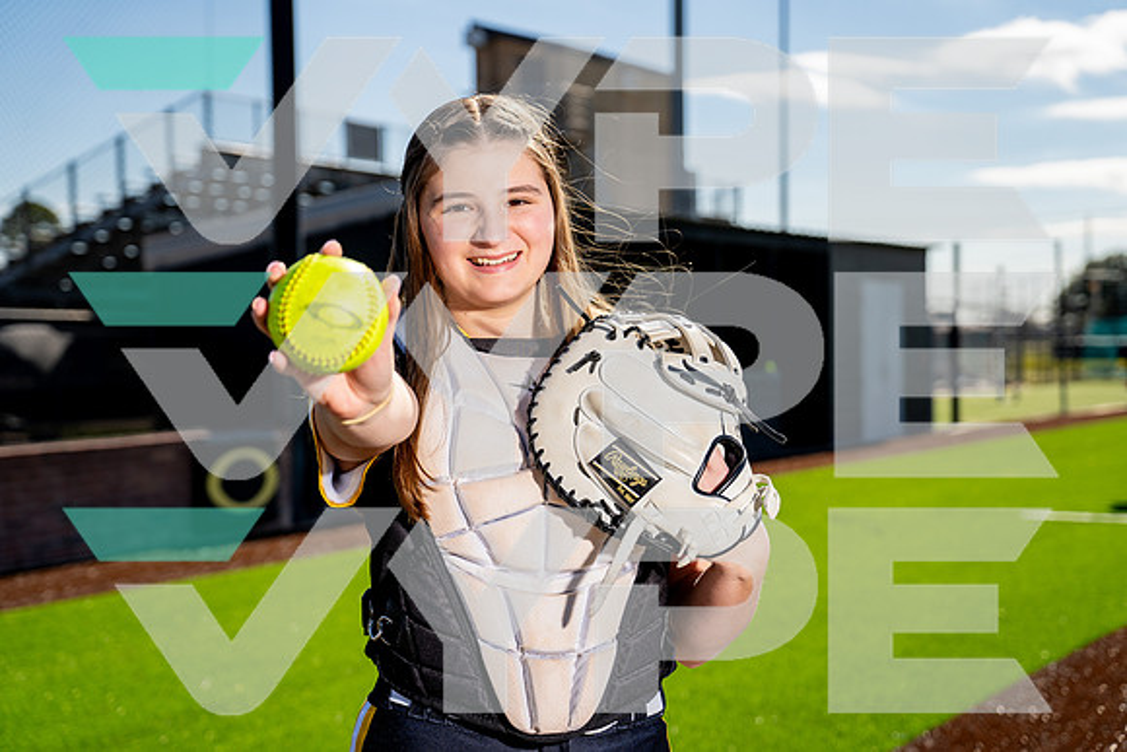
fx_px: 2004
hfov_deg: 31.4
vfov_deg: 21.3
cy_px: 376
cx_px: 564
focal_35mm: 64
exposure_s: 1/1000
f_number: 4
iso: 100
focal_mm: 64
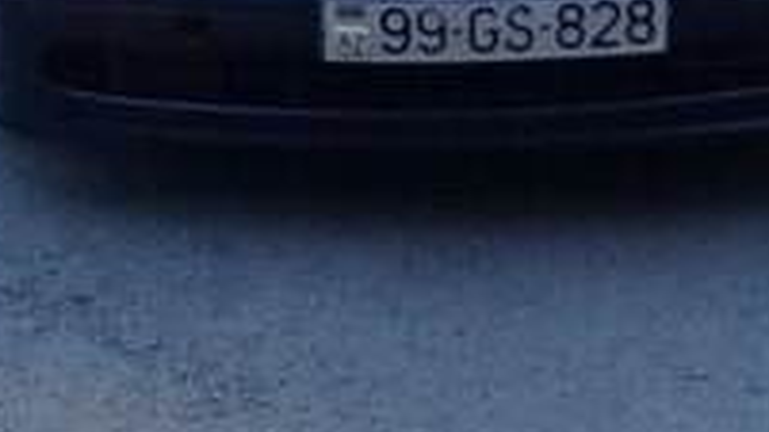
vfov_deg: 10.6
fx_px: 2263
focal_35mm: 111
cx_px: 471
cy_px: -185
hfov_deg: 19.3
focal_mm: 3.3
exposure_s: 1/25
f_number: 2.2
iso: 200
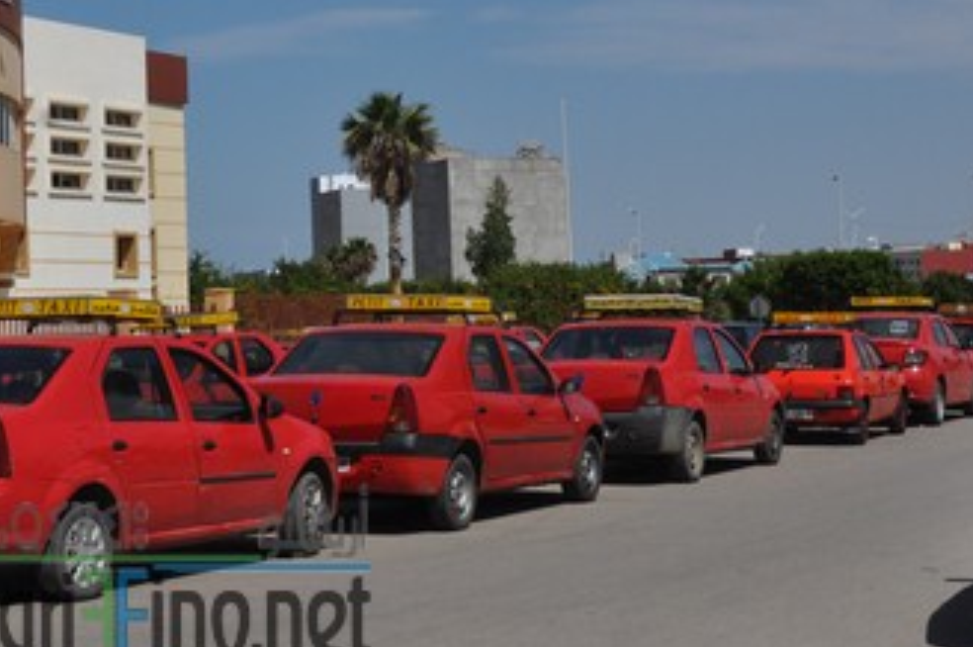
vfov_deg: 16.5
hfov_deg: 24.4
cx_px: 181
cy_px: 105
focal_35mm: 82
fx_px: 2214
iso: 200
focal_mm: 28
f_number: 11
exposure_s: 1/500
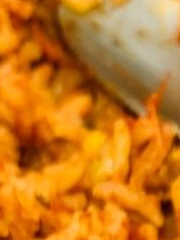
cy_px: 449
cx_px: 281
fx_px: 1283
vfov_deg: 10.0
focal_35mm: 185
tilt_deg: -45.0
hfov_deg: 7.9
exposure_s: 1/57
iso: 125
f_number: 1.8
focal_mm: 4.25
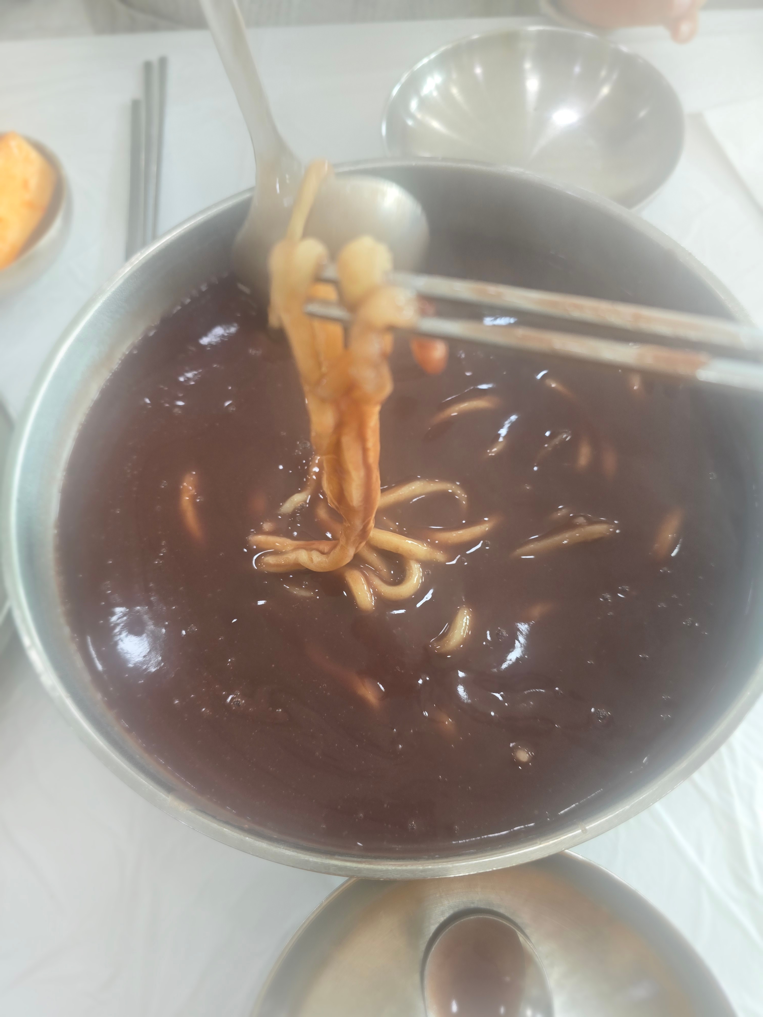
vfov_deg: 73.9
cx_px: 382
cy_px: 508
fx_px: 676
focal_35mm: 23
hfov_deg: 58.9
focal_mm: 6.3
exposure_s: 1/60
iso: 50
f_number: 1.7
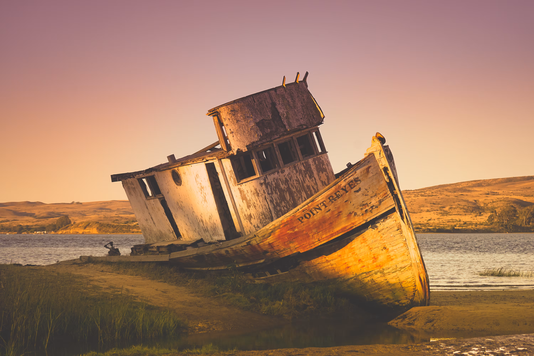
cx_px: 267
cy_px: 178
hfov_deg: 33.4
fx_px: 890
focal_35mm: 60
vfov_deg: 22.6
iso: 160
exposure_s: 1/400
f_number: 5
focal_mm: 60
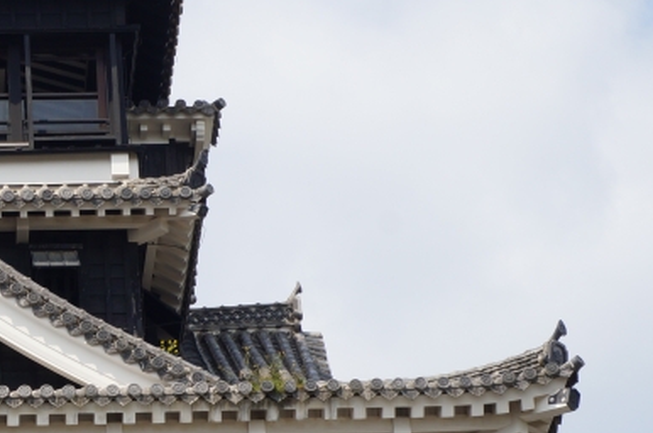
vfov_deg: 8.0
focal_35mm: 171
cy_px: 293
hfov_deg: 11.7
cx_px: -164
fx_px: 3097
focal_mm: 44
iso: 200
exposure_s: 1/250
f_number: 13
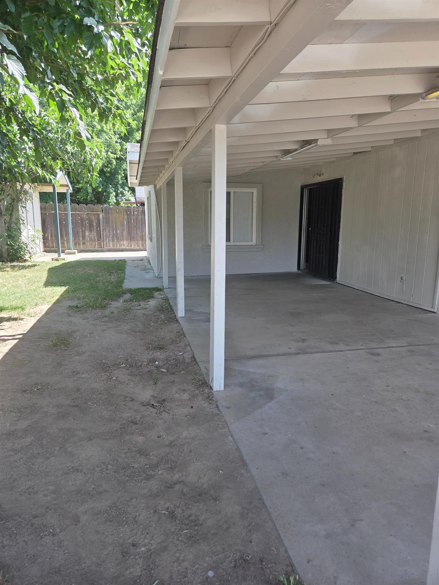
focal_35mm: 23
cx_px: 220
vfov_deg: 73.9
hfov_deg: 58.9
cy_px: 292
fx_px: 389
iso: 80
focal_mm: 5.4
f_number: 1.8
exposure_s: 1/834
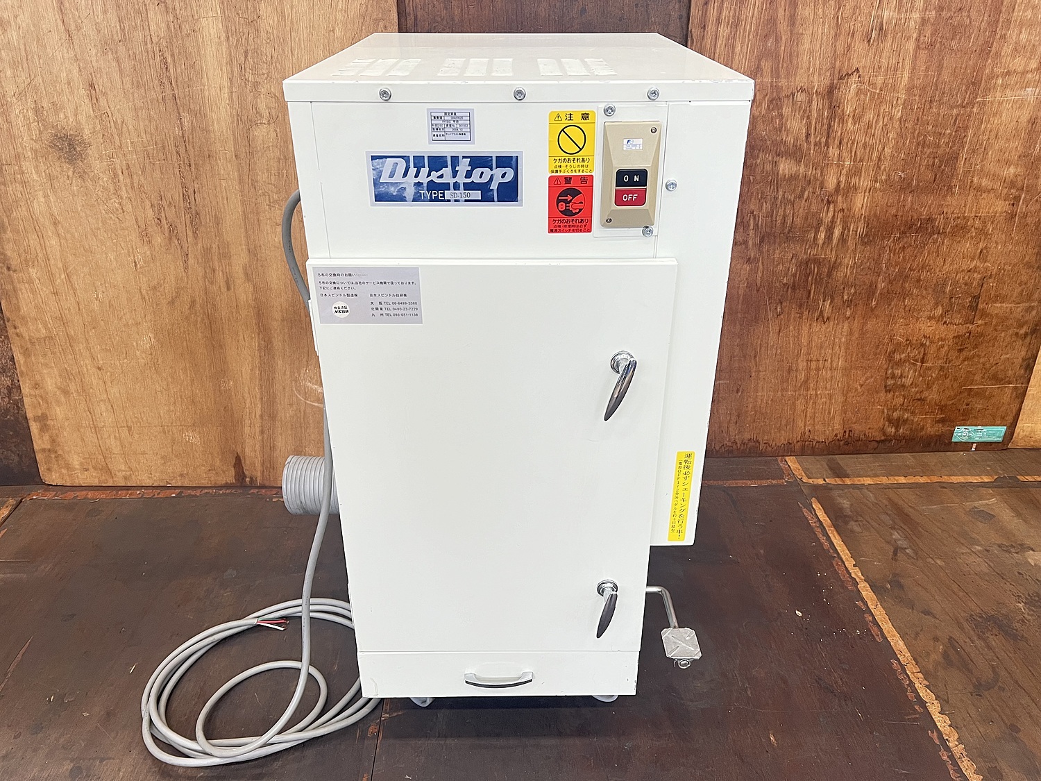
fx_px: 782
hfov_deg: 67.3
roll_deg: +0.8
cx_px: 520
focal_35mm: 26
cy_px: 390
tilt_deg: -30.0
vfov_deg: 53.1
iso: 125
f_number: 1.5
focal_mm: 5.7
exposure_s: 1/63
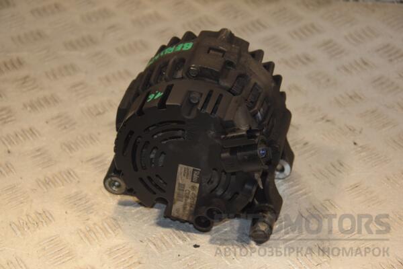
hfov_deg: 21.9
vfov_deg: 14.7
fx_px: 1041
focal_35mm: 93
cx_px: 202
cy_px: 134
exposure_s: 1/200
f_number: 5.3
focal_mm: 62
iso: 800
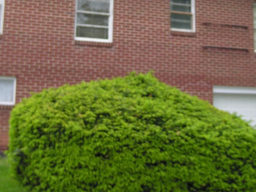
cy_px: 39
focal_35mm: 60
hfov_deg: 32.2
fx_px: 444
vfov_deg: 24.0
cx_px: 128
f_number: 2.6
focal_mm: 6.1
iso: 50
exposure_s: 1/6.9
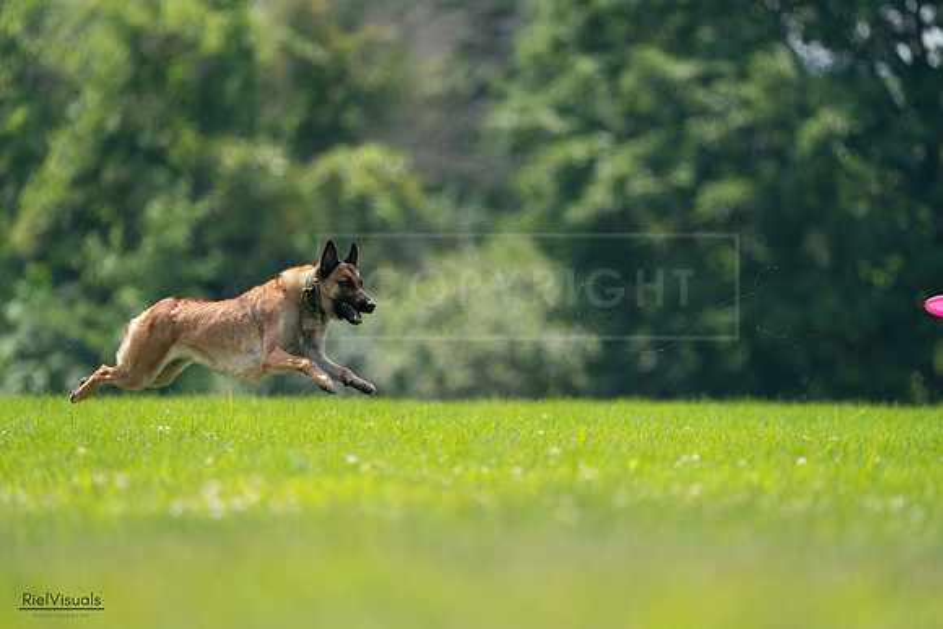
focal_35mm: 600
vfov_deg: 2.3
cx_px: 472
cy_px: 314
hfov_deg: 3.4
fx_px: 15720
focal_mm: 600
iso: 2000
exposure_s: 1/4000
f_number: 6.3
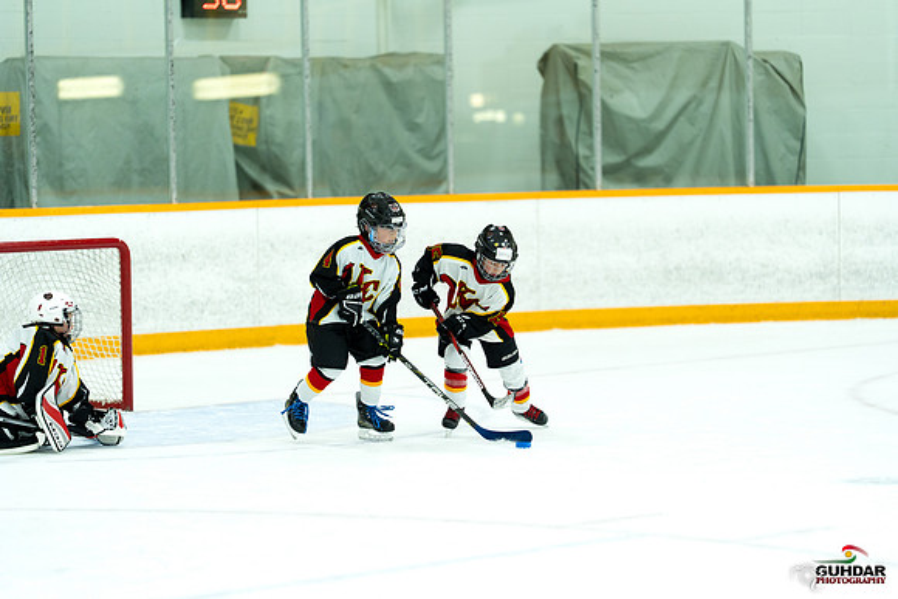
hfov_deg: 13.7
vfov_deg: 9.2
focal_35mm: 150
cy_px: 300
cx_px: 449
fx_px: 3742
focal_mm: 150
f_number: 2
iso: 2000
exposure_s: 1/1000
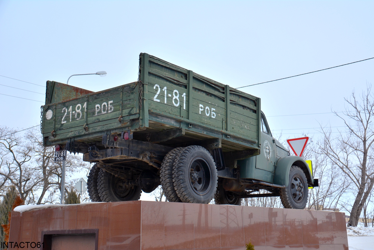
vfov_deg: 23.8
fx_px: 592
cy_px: 125
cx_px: 187
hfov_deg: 35.1
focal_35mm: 57
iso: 110
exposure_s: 1/250
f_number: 8
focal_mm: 38
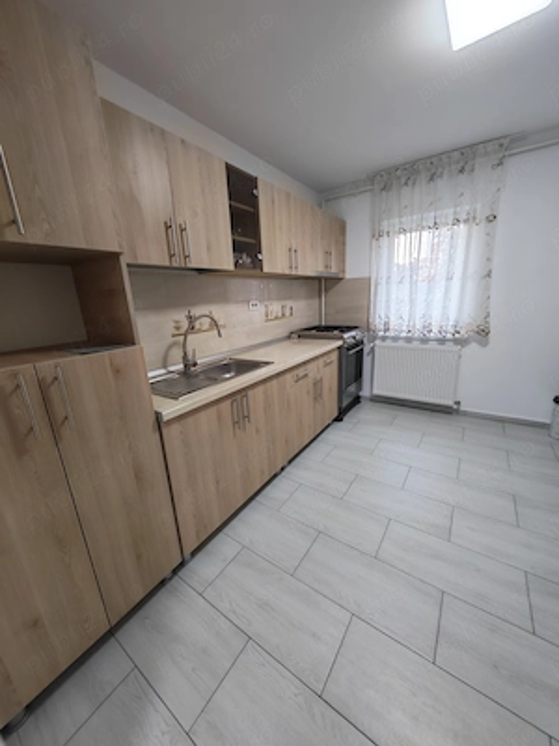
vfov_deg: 106.2
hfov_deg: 89.9
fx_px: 280
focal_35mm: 13
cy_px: 373
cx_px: 280
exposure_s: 1/33
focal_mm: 1.82
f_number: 2
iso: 125
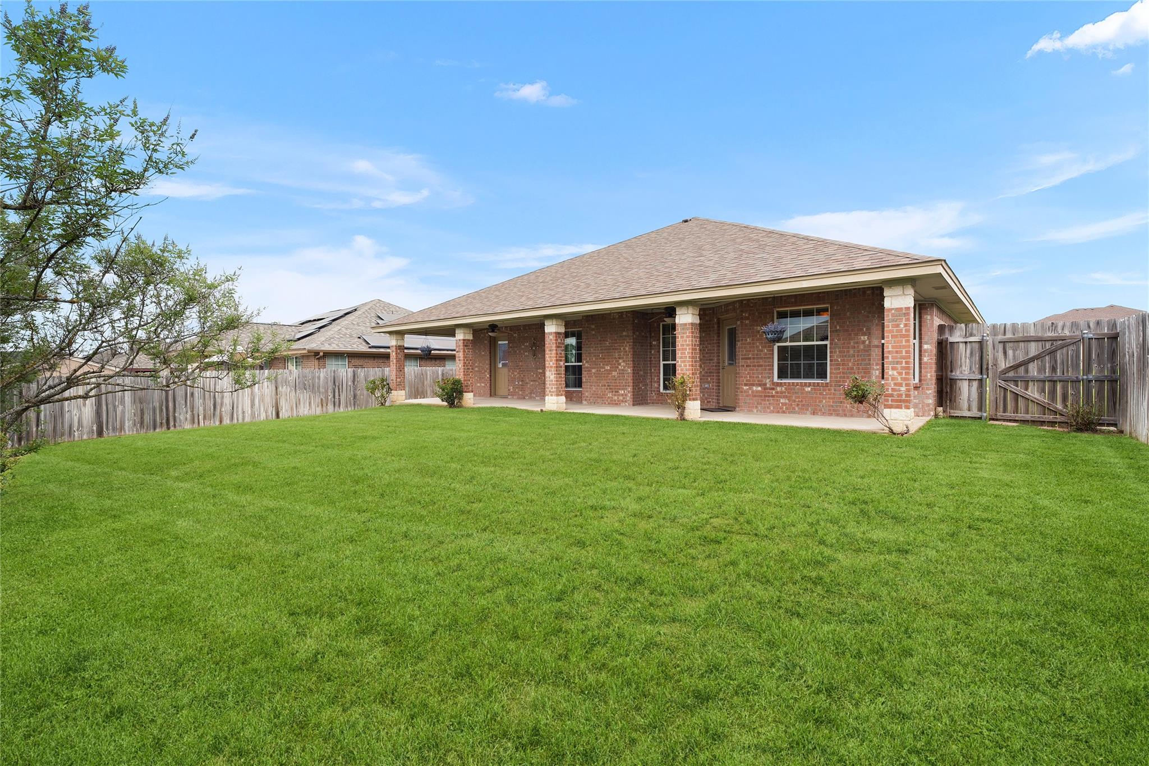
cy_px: 383
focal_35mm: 16
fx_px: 511
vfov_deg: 73.7
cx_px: 574
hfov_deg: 96.7
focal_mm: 16
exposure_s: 1/40
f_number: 10
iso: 250
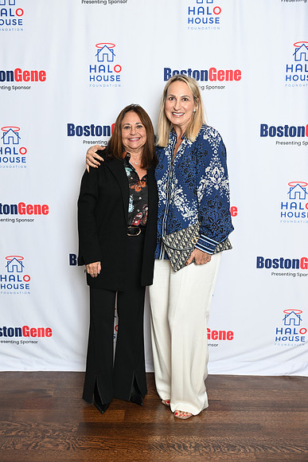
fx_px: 564
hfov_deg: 30.5
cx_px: 154
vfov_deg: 44.5
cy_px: 231
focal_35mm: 44
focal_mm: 44
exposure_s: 1/80
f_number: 3.2
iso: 200
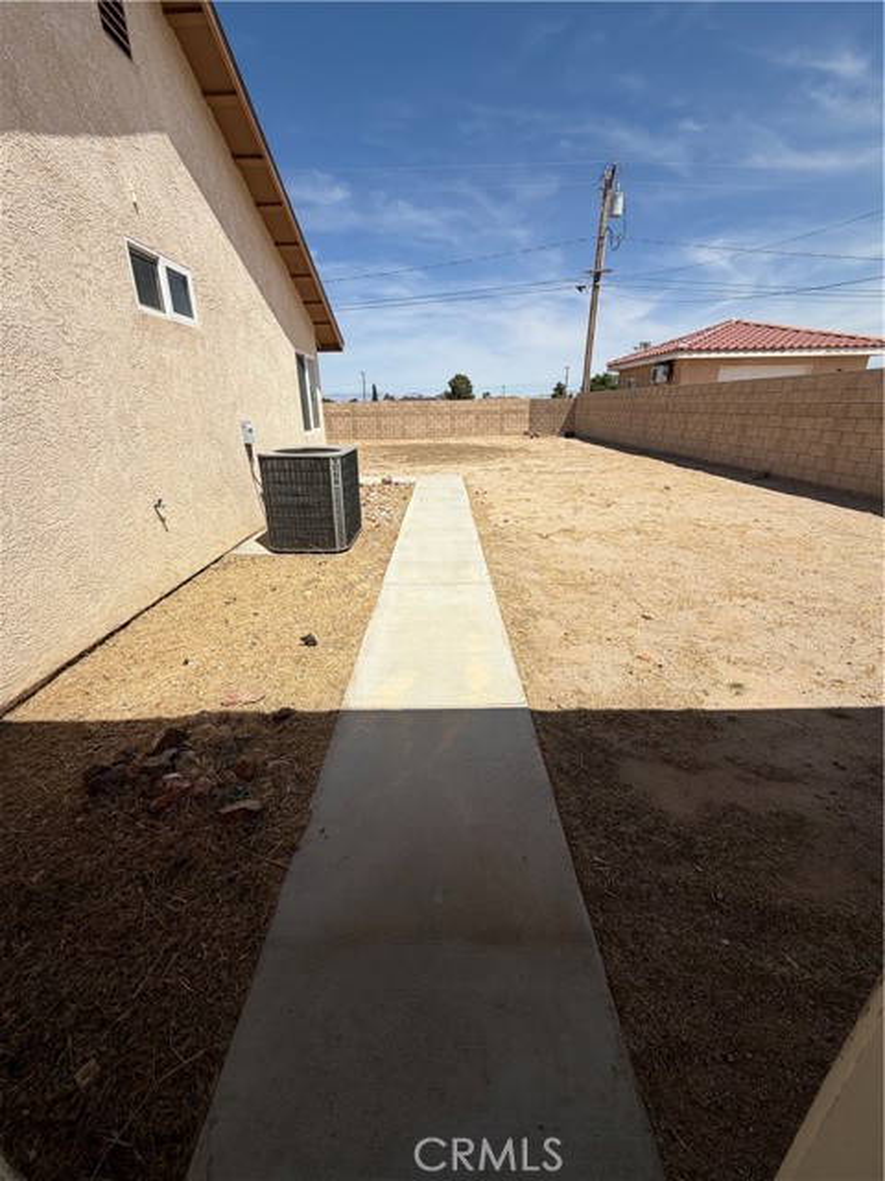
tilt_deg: -21.7
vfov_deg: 102.1
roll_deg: +0.2
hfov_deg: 85.7
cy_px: 590
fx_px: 477
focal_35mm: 14
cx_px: 442
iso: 20
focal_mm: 2.22
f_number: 2.2
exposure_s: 1/1399
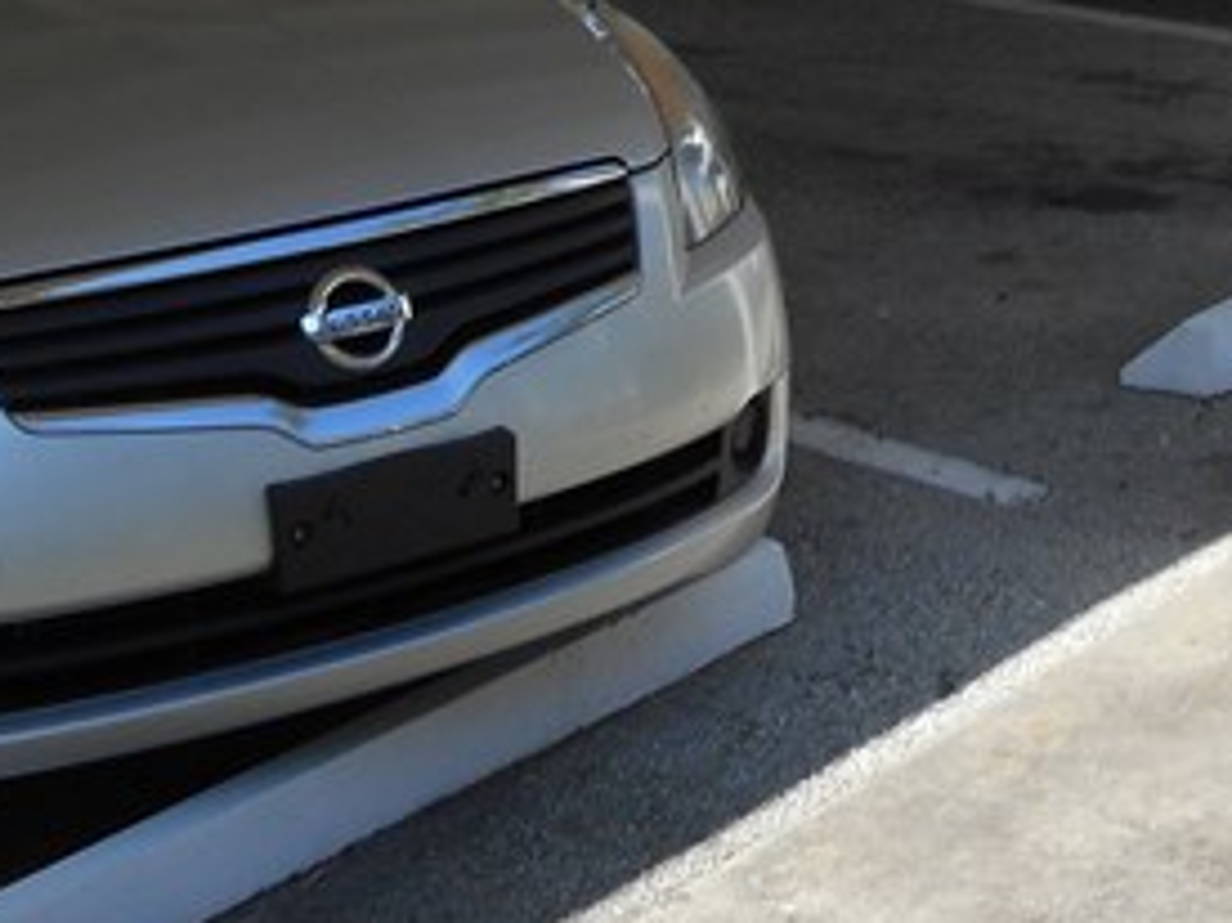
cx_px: 833
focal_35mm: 108
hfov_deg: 18.2
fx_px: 3842
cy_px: -757
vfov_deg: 12.5
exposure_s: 1/320
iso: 80
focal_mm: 5.2
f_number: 4
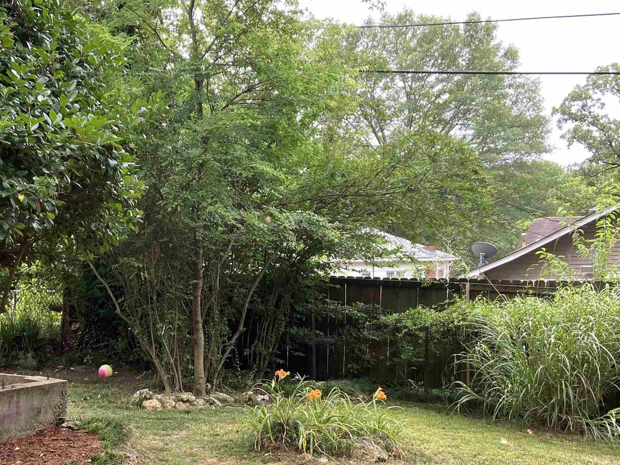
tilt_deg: -5.1
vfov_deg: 30.5
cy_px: 337
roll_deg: +1.0
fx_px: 842
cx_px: 255
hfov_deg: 40.3
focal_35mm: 47
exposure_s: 1/121
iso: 50
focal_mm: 4.25
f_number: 1.8
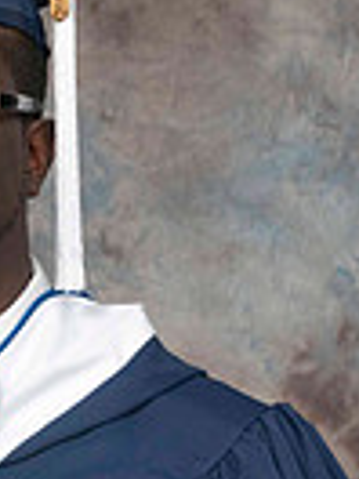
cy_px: 432
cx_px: -49
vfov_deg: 7.7
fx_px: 3540
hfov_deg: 5.8
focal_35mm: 256
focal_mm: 52
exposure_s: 1/125
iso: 200
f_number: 5.6
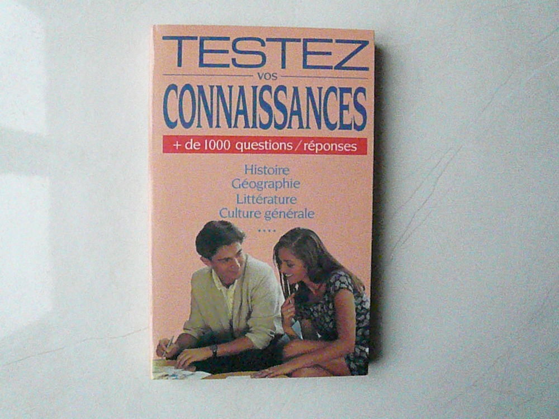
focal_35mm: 28
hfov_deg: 63.4
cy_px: 210
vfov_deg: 49.7
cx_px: 280
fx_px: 452
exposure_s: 1/400
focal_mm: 4.6
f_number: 8
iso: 3200
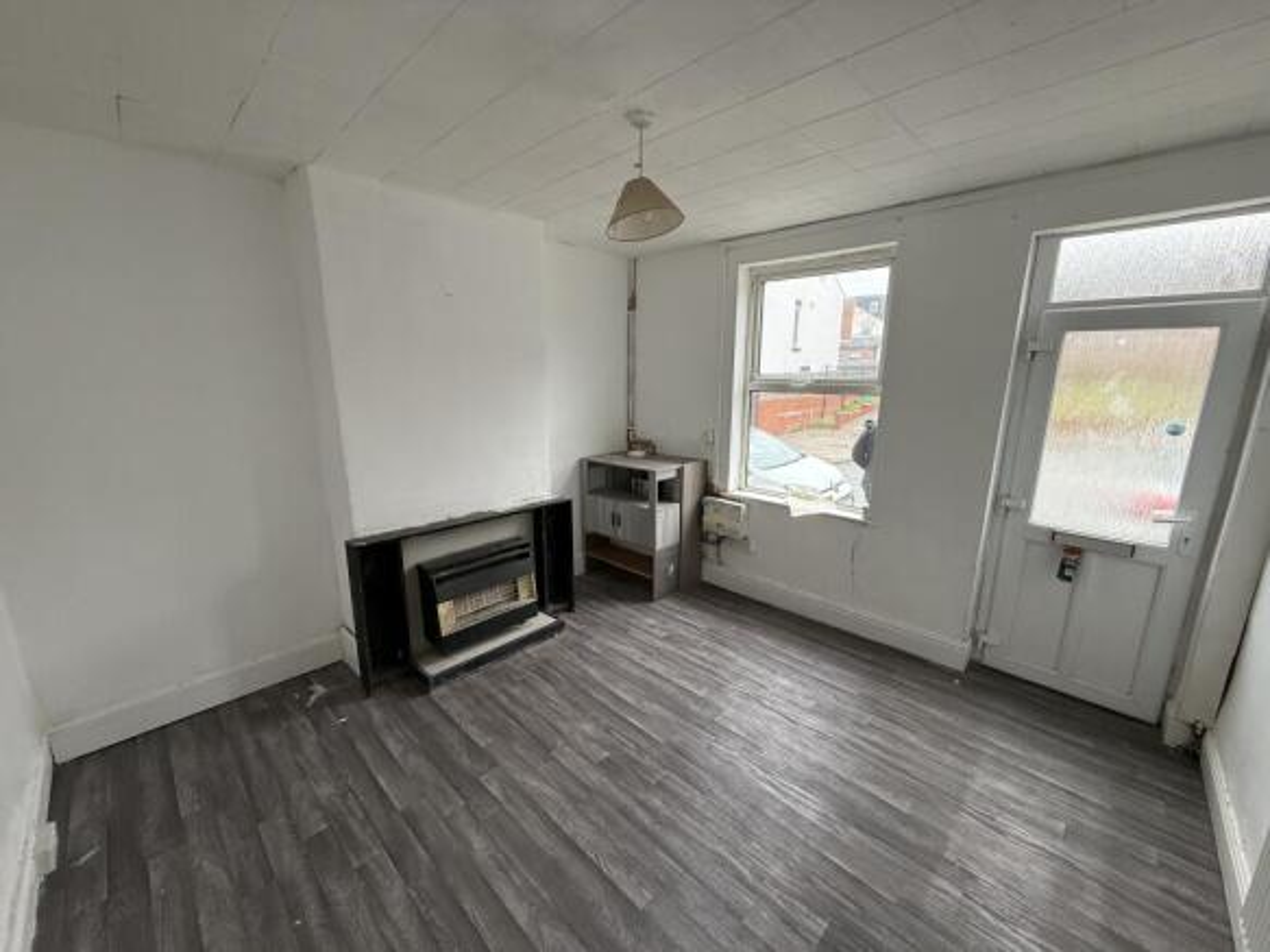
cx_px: 635
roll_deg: +0.0
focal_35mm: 14
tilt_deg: -11.6
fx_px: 514
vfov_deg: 85.7
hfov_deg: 102.1
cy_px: 476
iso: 160
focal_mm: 2.22
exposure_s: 1/99
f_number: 2.2
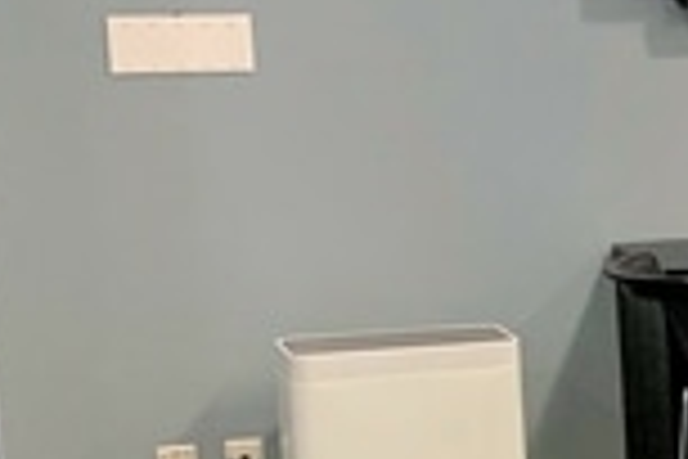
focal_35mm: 136
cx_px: 1592
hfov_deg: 12.3
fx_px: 2599
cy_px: 274
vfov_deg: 10.1
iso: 125
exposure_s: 1/60
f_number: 1.8
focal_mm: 4.25
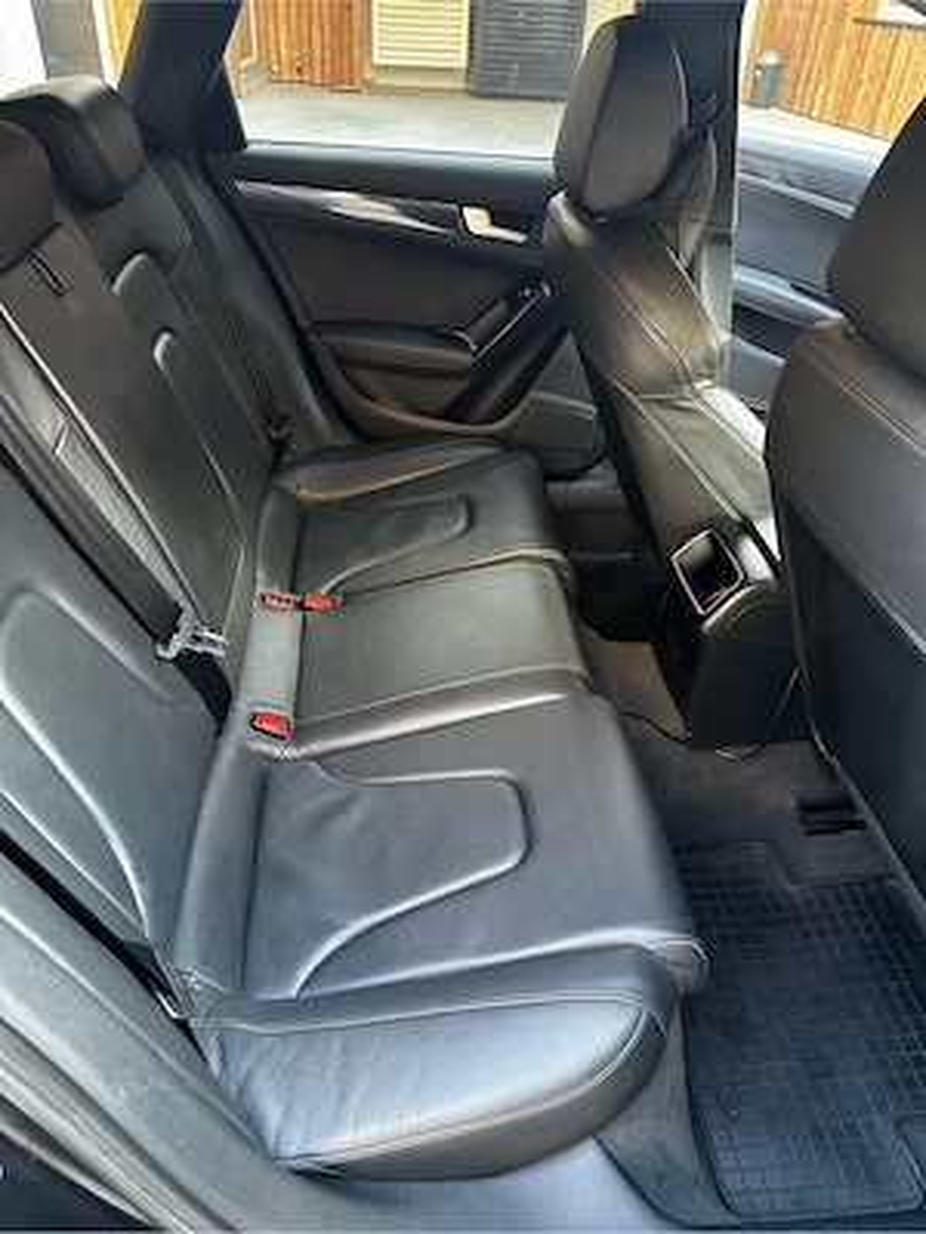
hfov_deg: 56.8
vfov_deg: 71.6
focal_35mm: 24
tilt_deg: -37.1
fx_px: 856
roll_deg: -3.8
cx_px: 463
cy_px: 617
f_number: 1.78
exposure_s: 1/60
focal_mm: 6.86
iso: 500
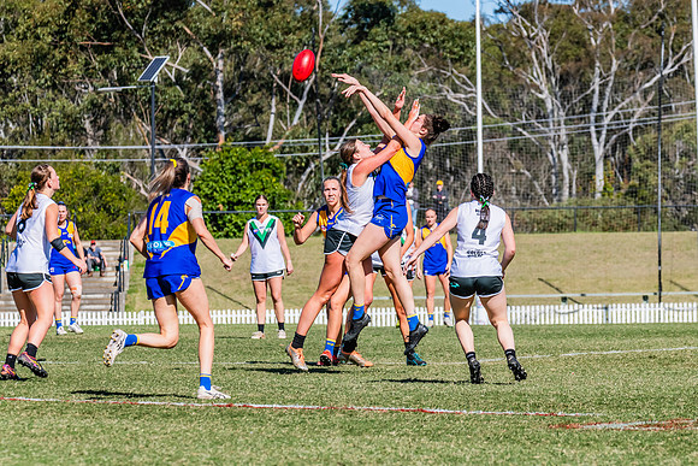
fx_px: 5549
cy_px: 216
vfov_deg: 4.8
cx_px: 414
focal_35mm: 286
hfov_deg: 7.2
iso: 640
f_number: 13
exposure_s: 1/1250
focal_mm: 240
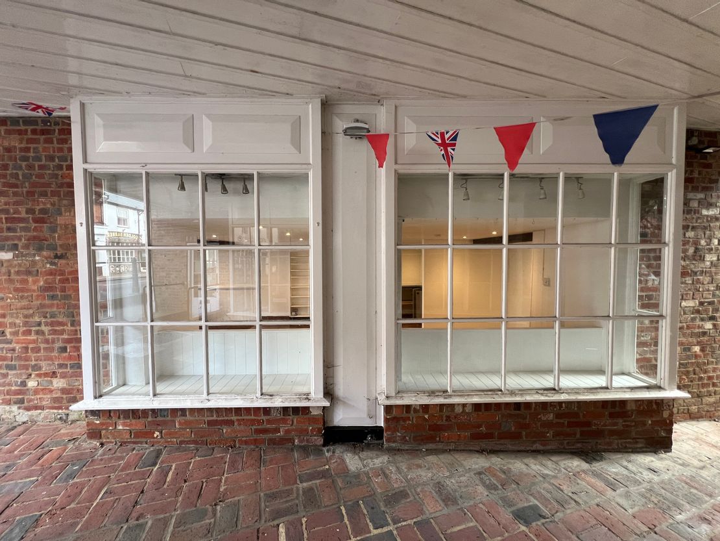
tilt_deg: -2.7
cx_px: 360
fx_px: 270
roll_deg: +0.9
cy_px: 270
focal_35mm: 13
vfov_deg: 89.9
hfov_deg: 106.2
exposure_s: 1/99
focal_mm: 1.57
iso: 125
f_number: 1.8
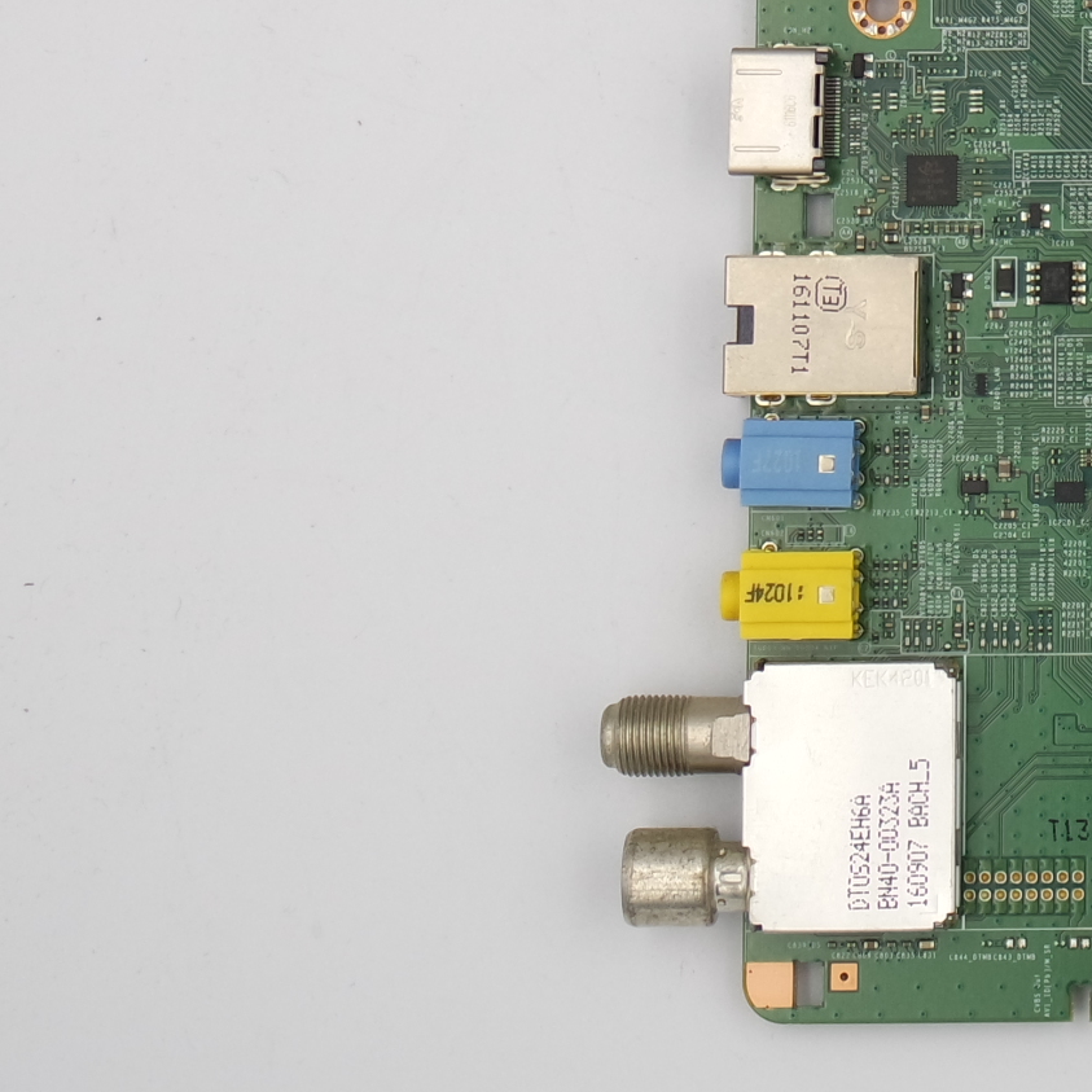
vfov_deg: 12.7
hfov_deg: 12.4
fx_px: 4818
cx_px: 1565
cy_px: -153
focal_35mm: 135
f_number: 5
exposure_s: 1/125
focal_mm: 17
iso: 160
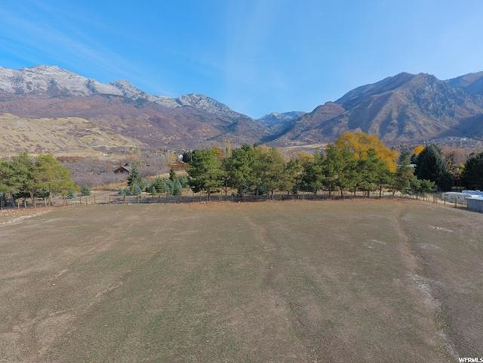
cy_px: 182
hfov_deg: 81.7
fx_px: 279
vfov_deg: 66.0
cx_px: 242
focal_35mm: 20
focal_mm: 3.61
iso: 100
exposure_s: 1/290
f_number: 2.8
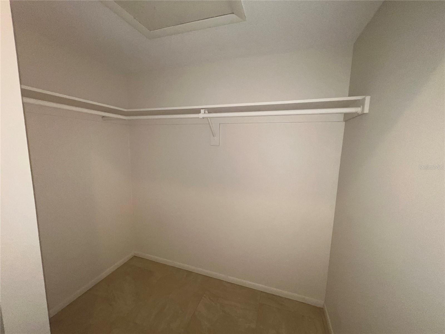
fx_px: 167
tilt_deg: -7.9
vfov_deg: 89.9
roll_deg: -1.4
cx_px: 222
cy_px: 167
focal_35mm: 13
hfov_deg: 106.2
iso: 80
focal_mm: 1.57
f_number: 1.8
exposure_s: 1/60
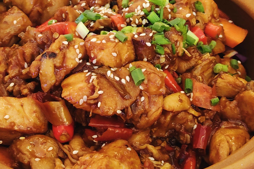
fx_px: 593
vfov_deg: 16.2
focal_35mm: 84
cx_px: 125
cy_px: 71
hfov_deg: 24.2
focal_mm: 5.25
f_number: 1.75
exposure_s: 1/25
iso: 2491
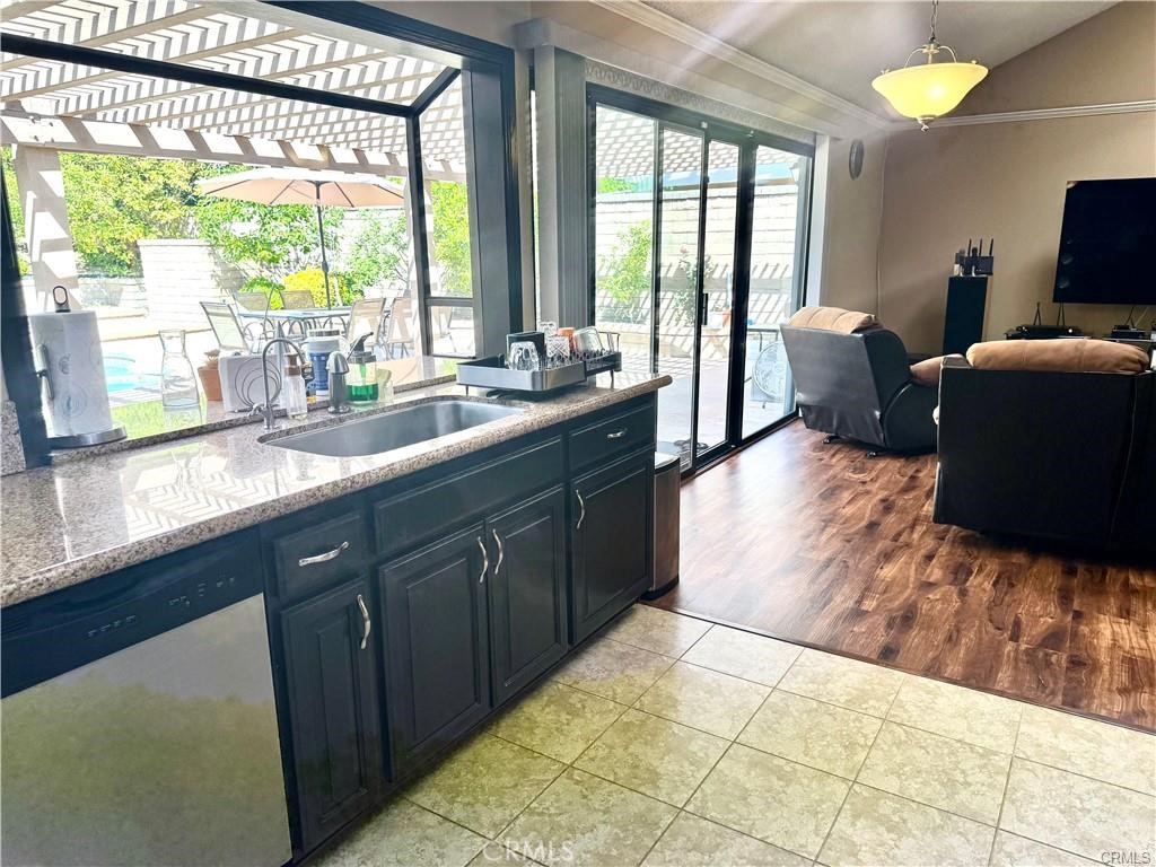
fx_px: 801
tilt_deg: -14.2
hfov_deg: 71.6
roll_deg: +0.1
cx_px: 578
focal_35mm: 24
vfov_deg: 56.8
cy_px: 434
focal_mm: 6.76
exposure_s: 1/309
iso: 80
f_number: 1.78
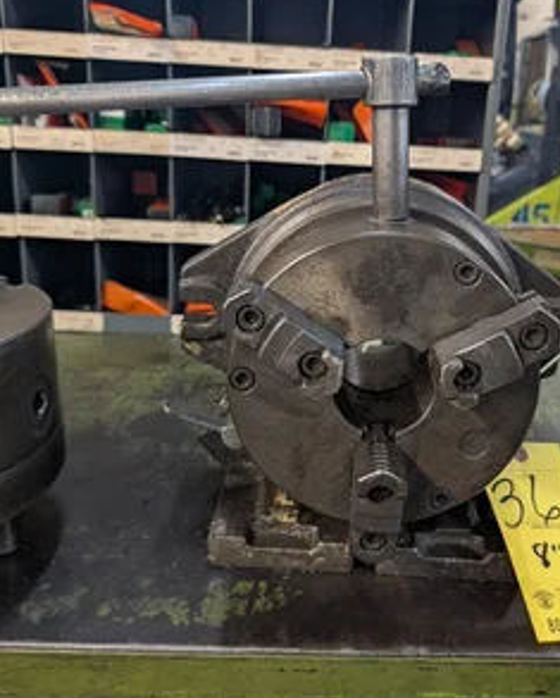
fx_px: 662
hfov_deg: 45.6
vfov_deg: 55.6
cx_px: 341
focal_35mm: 32
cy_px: 344
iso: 445
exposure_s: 1/120
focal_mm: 6.9
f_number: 1.68
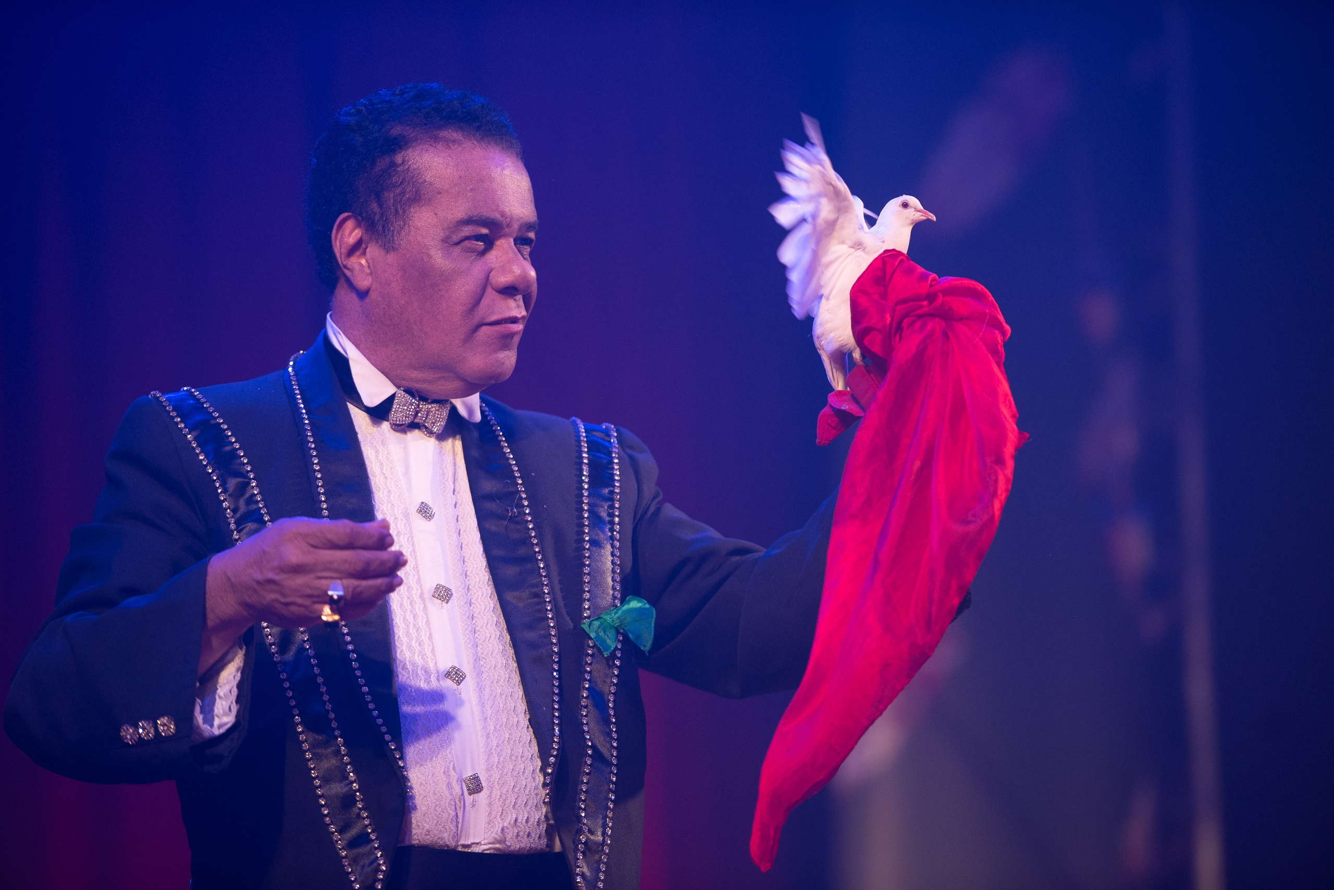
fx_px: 6486
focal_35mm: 175
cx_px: 667
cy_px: 445
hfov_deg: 11.7
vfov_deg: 7.9
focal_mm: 175
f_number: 2.8
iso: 1000
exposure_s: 1/500
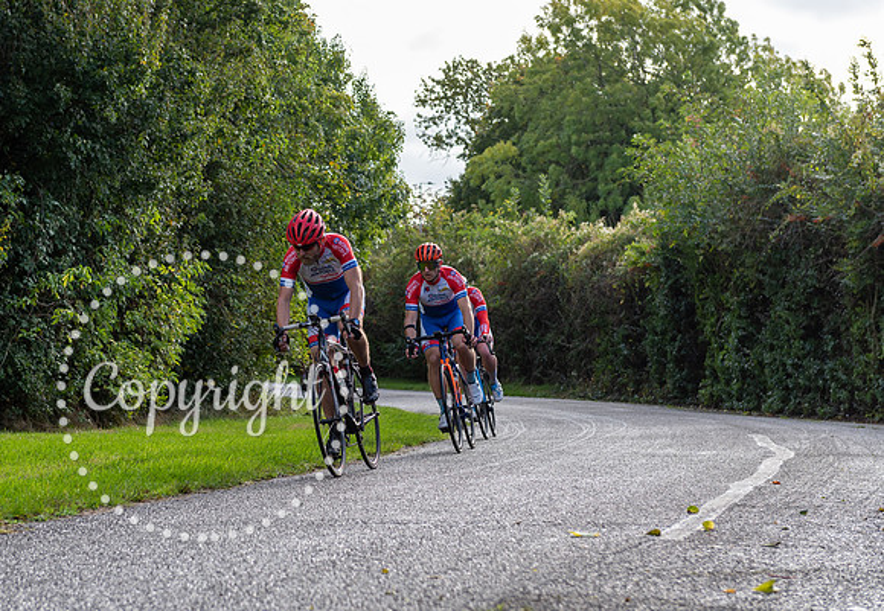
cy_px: 304
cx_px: 299
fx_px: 2206
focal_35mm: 89
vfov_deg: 15.8
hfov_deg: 22.6
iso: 200
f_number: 4
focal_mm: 66
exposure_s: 1/640
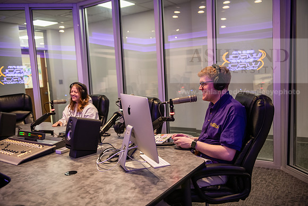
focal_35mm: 32
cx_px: 154
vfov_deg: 41.1
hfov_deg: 58.7
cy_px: 103
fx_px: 274
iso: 1000
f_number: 2.8
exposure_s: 1/80
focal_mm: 32
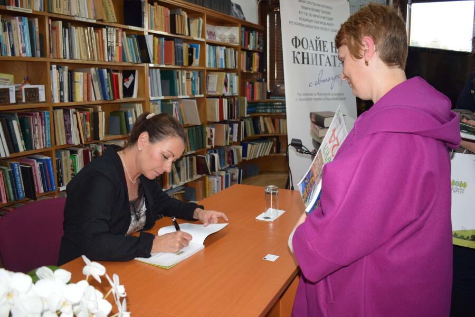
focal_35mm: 30
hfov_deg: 61.9
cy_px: 158
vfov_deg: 43.6
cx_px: 238
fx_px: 396
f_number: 4.5
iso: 800
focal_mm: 20
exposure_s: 1/80
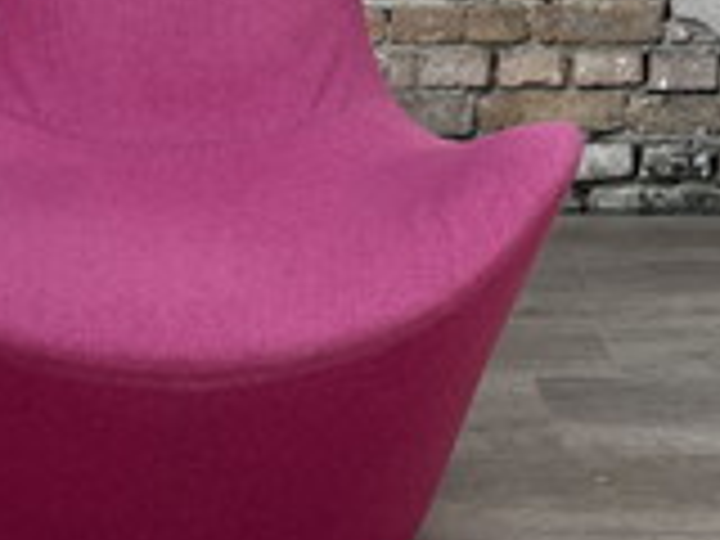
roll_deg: -0.4
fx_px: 1726
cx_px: 189
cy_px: -72
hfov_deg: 23.3
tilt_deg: -12.6
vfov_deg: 17.1
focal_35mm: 83
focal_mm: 5.1
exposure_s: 1/100
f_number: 1.6
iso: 125
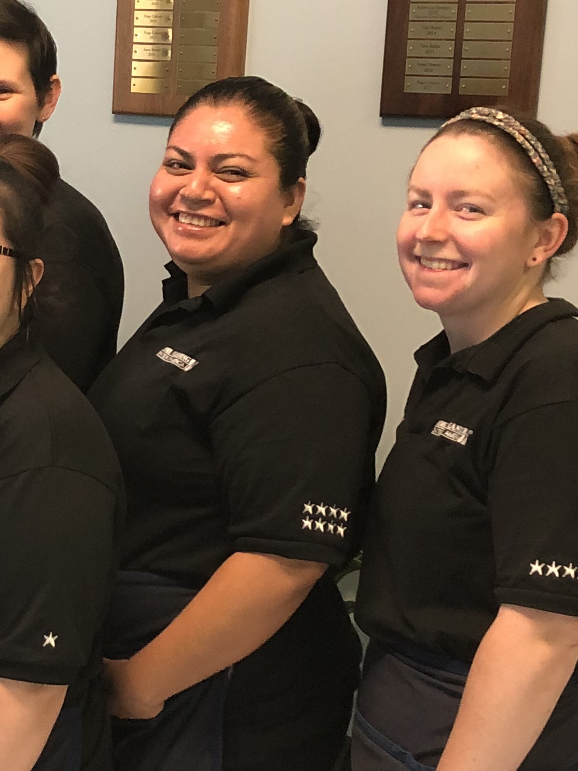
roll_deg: -1.8
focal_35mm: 76
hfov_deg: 19.0
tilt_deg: -14.5
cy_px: 503
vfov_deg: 25.5
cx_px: 33
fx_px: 1692
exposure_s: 1/15
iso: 80
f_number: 1.8
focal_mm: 4
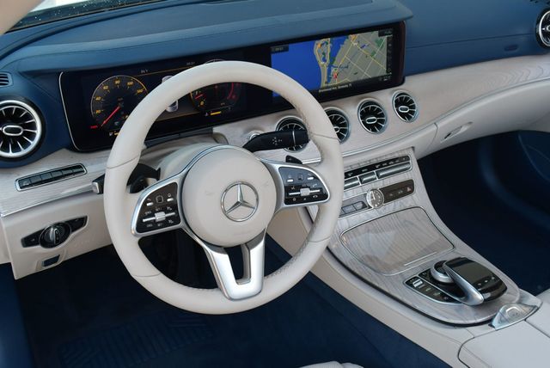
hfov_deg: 48.4
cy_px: 184
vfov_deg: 33.5
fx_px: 612
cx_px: 275
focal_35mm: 40
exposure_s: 1/250
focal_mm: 20
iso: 400
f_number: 5
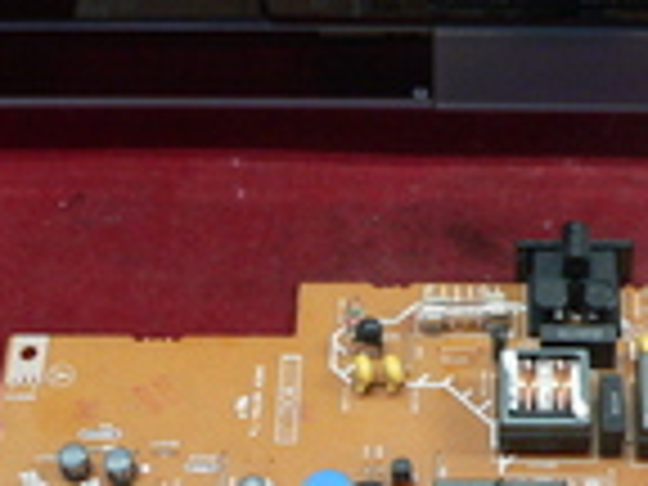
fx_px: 1778
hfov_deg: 20.6
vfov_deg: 15.5
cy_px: 394
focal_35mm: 95
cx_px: 418
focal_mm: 6
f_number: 2.8
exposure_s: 1/20
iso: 200
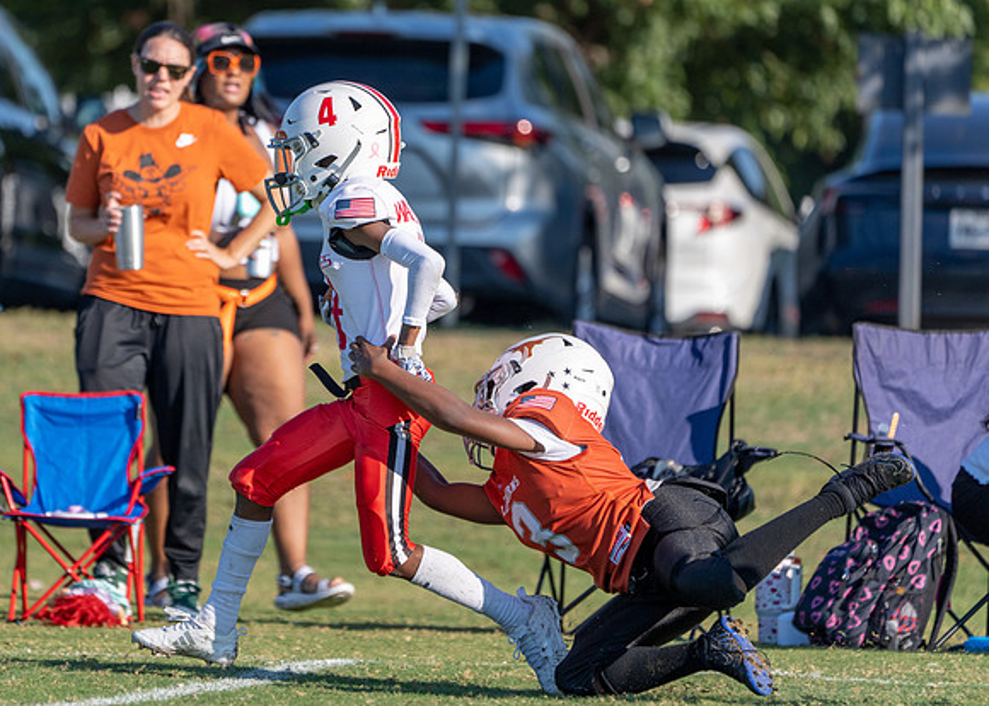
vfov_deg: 2.9
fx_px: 14111
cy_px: 288
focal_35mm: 502
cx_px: 370
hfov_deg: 4.0
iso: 320
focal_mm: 397
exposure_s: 1/1600
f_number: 5.6
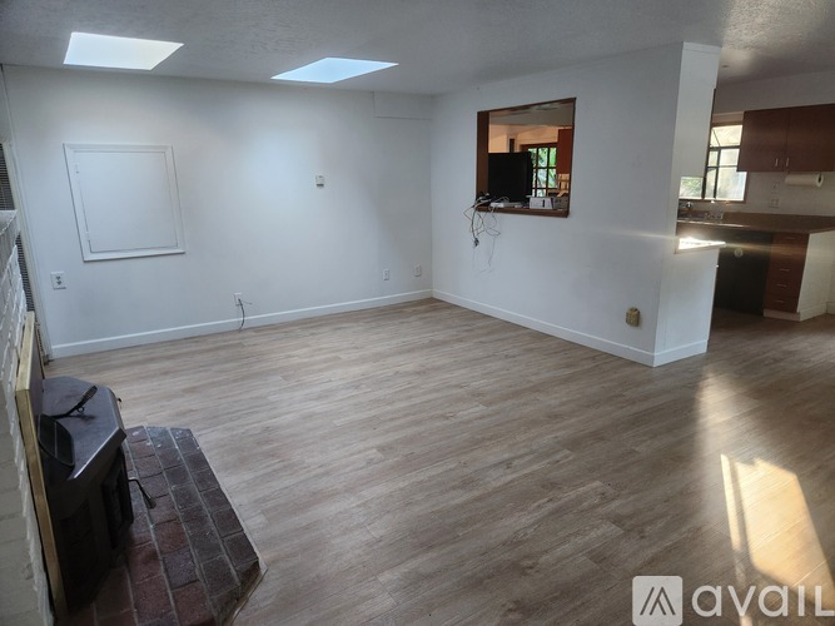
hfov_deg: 73.9
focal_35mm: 23
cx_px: 418
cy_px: 313
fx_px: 555
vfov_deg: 58.9
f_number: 1.8
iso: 500
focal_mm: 5.4
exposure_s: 1/120
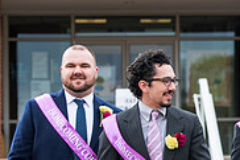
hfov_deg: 7.1
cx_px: 278
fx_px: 1912
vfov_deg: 4.8
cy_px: 118
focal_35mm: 287
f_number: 4.5
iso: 250
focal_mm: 90
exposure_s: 1/400
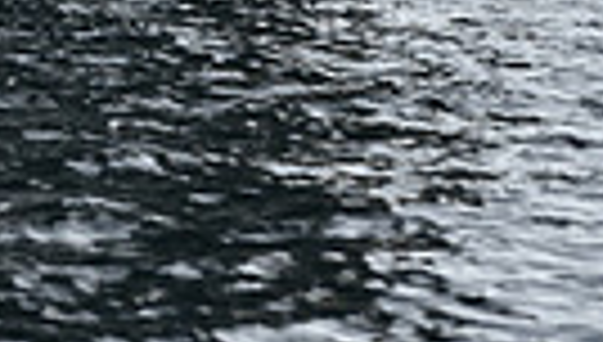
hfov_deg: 4.2
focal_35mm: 507
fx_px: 8123
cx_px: -151
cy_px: -832
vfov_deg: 2.4
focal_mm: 112
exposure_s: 1/800
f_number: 6.3
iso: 250
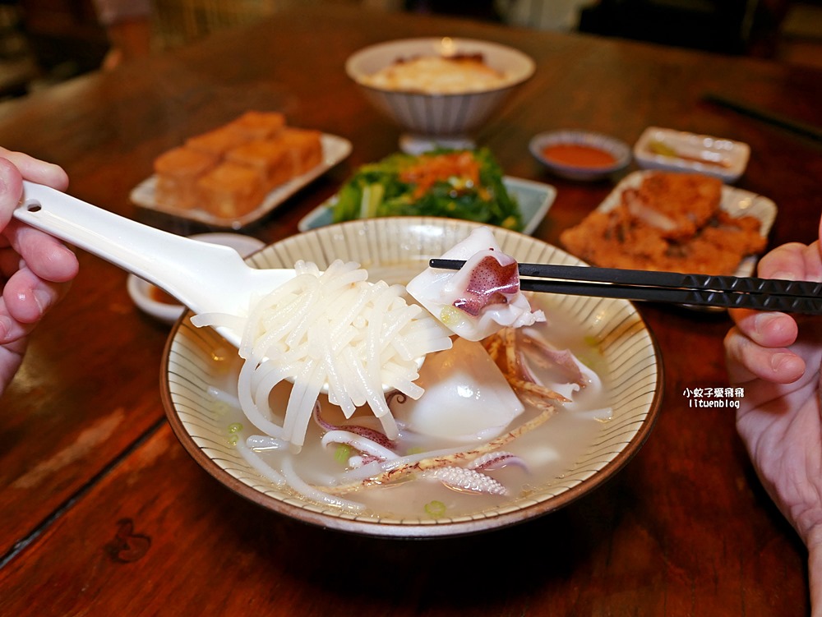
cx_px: 411
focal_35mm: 28
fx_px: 665
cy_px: 308
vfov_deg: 49.8
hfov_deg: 63.4
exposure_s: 1/60
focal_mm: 14
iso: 400
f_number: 2.5
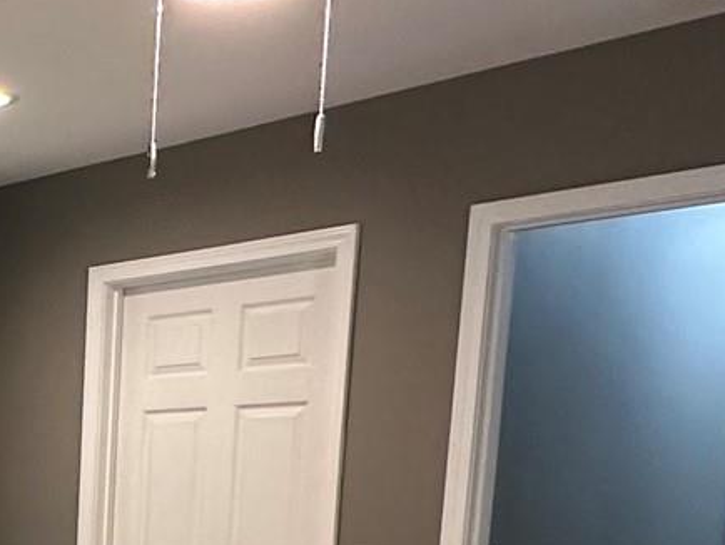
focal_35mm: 66
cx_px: -381
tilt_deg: -8.4
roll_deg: +0.0
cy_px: 687
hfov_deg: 23.2
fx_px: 1383
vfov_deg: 20.5
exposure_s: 1/60
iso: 250
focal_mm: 2.22
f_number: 2.2
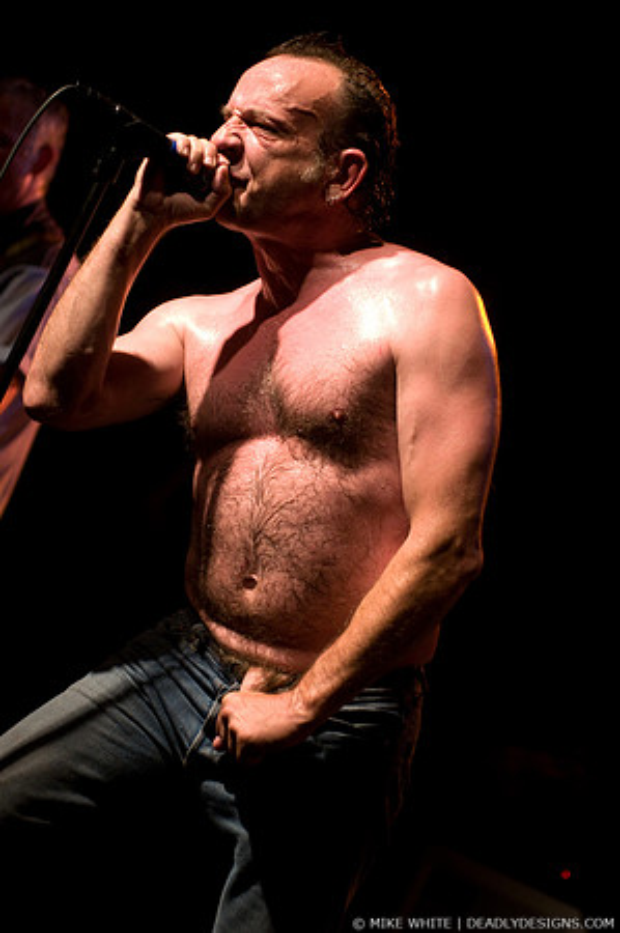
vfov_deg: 19.5
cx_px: 310
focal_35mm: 105
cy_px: 466
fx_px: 2719
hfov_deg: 13.0
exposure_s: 1/160
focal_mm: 70
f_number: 2.8
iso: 1000
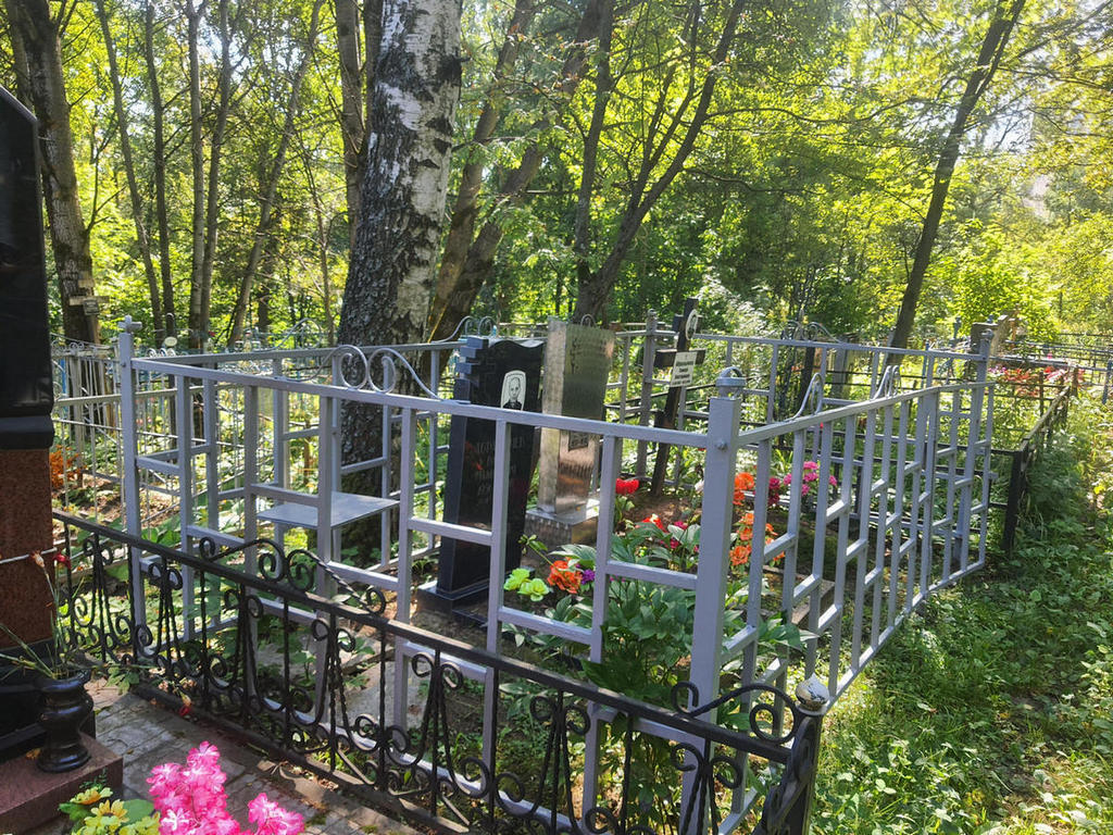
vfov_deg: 53.1
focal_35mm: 26
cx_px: 556
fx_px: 836
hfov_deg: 67.3
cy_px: 418
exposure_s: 1/220
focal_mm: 4.32
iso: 50
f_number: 1.7
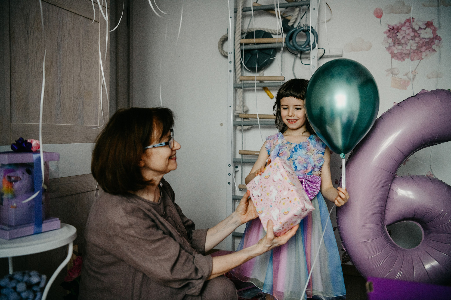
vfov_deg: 38.9
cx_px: 226
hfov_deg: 55.8
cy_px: 150
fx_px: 426
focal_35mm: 34
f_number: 3.2
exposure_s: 1/320
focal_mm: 34
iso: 1000
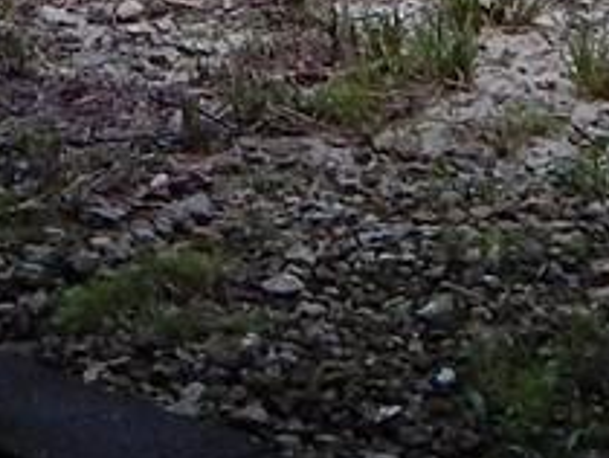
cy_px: -1035
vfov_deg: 5.8
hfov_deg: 8.3
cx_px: -171
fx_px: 4157
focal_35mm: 236
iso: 125
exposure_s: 1/200
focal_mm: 5.6
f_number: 3.2
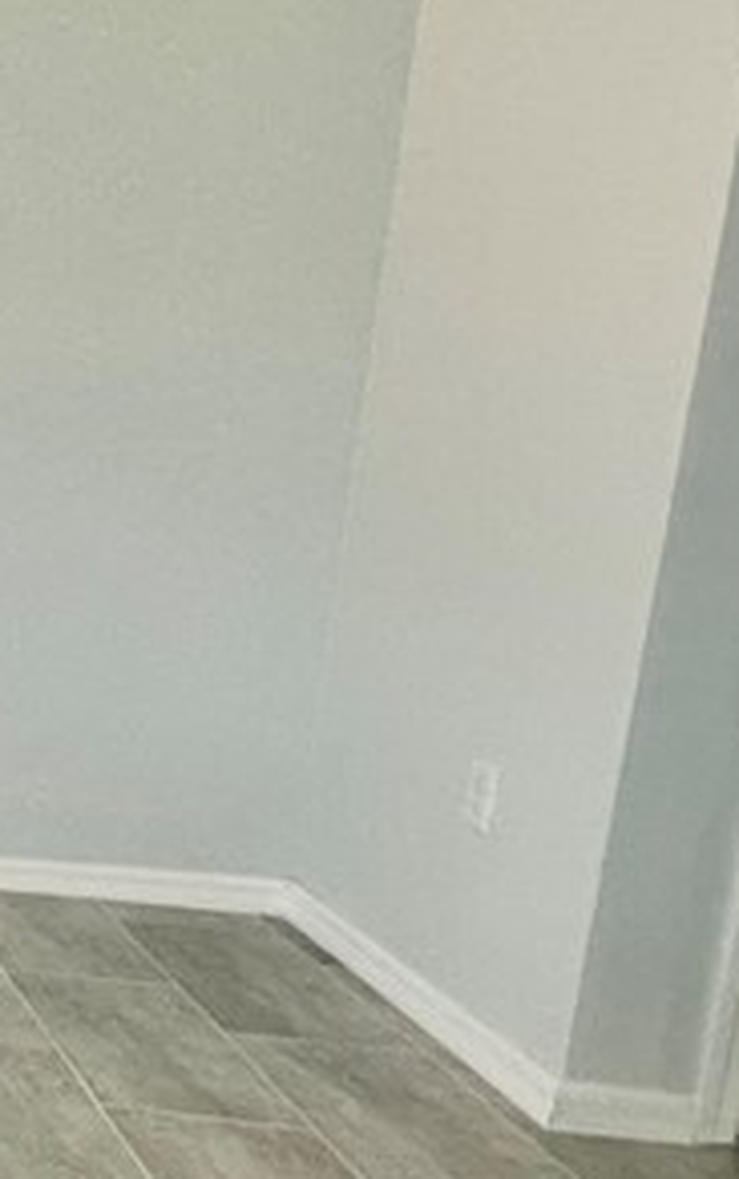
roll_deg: -0.8
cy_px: 618
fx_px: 1672
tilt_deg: -6.9
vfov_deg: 38.8
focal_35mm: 52
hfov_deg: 14.6
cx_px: -1078
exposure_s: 1/120
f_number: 2.2
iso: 200
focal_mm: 2.22
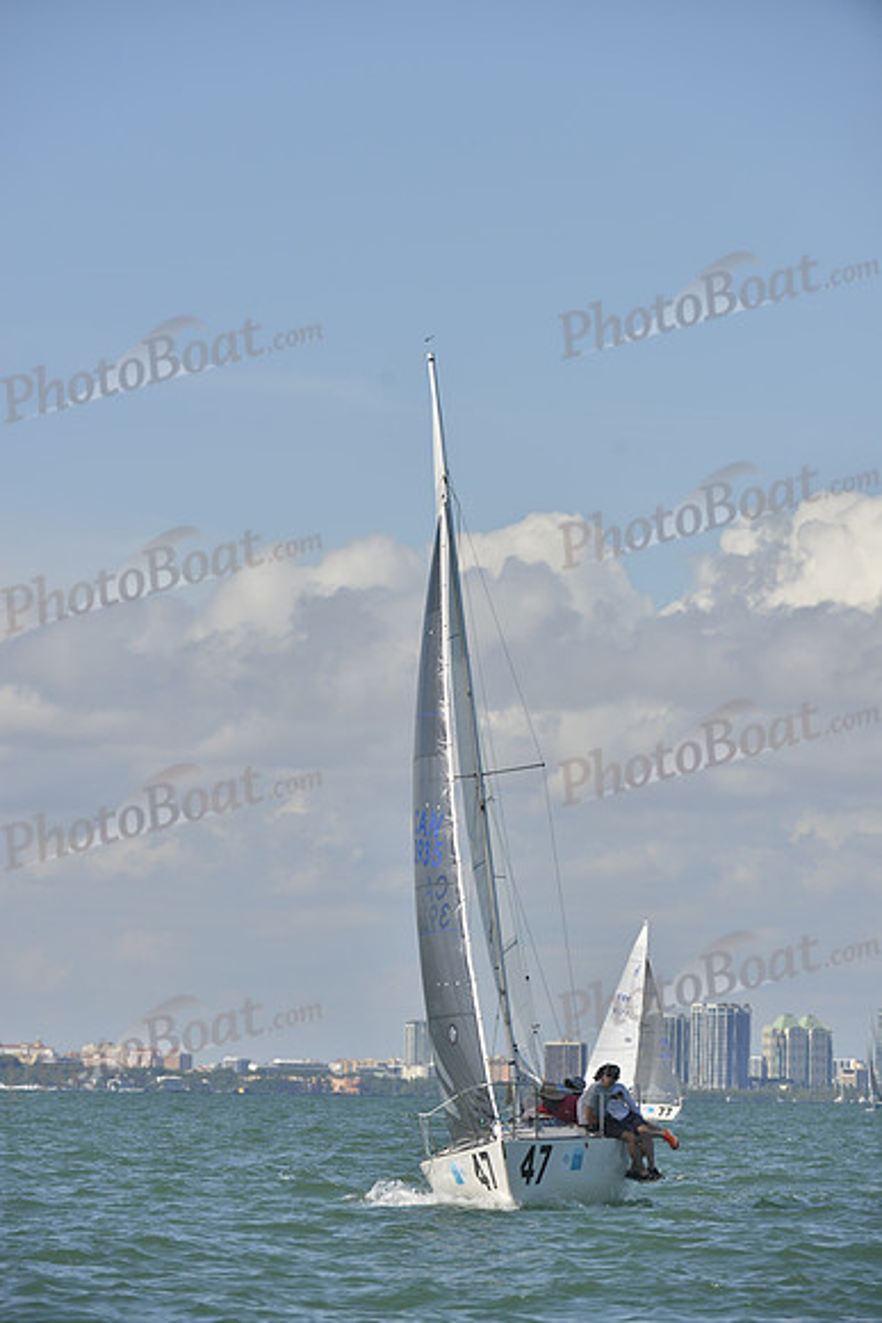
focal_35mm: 200
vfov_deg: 10.3
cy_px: 662
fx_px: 7345
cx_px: 441
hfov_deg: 6.9
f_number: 8
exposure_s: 1/1000
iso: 200
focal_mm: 200
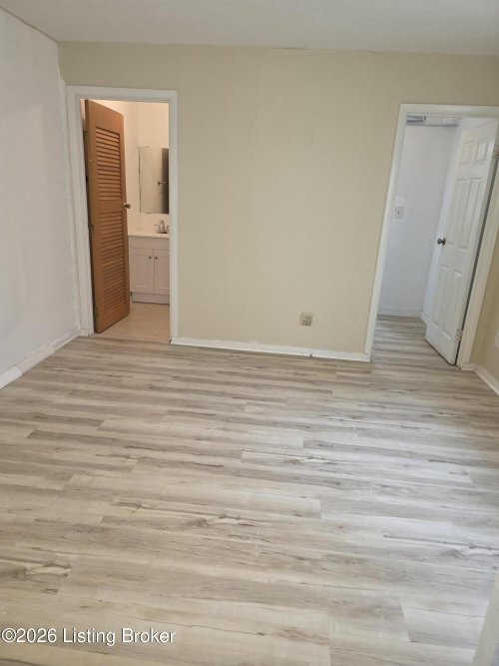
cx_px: 250
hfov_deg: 58.9
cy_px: 333
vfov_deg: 73.9
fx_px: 442
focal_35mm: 23
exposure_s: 1/60
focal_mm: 6.3
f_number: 1.7
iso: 125
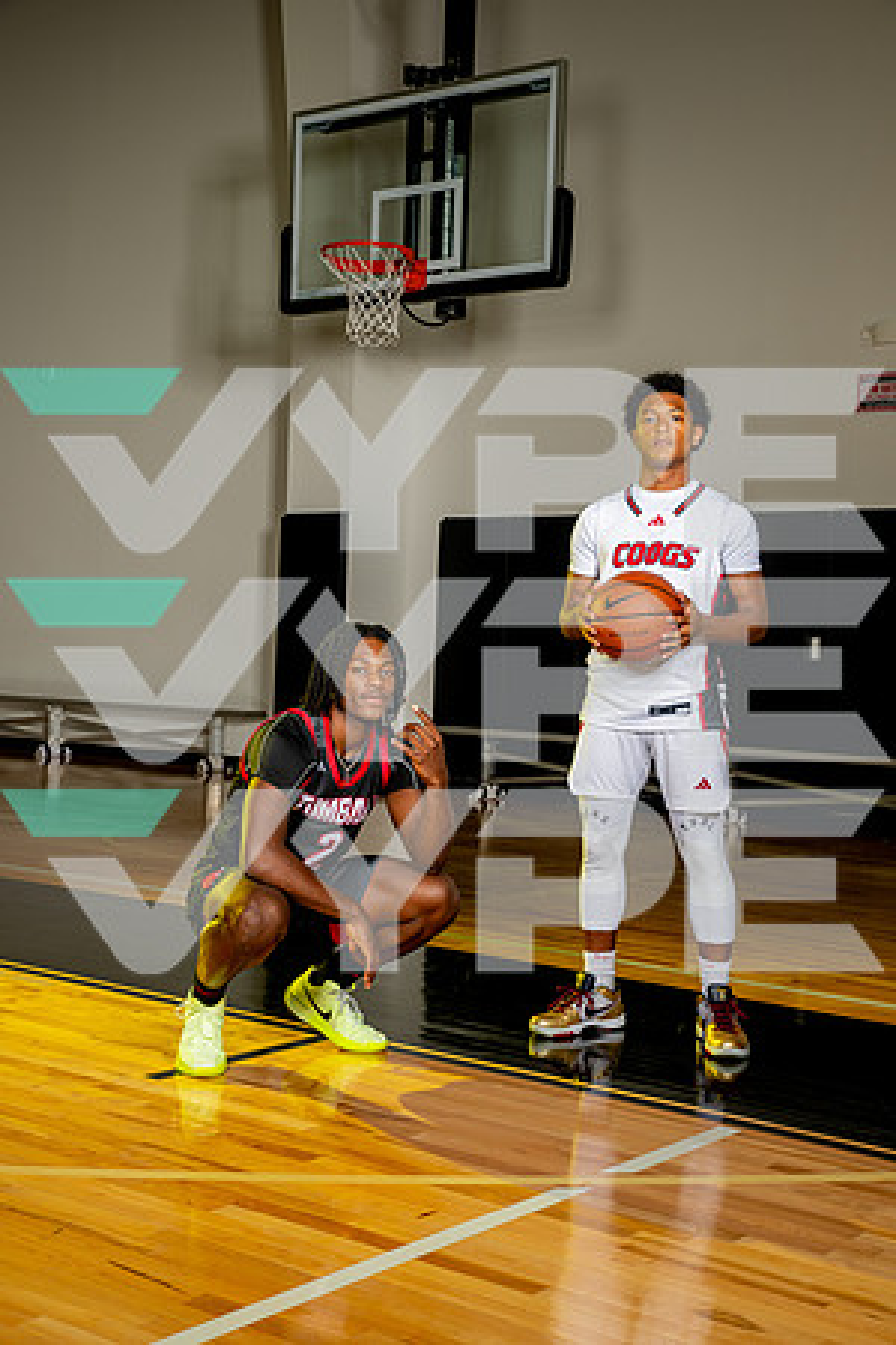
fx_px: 1867
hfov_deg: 27.0
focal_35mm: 50
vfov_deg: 39.6
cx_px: 448
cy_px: 672
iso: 100
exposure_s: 1/125
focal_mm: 50
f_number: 8
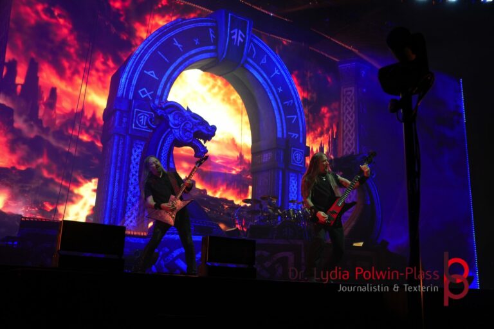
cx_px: 247
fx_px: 473
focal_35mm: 34
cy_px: 164
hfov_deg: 55.1
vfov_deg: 38.4
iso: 500
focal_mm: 23
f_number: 4
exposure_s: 1/160
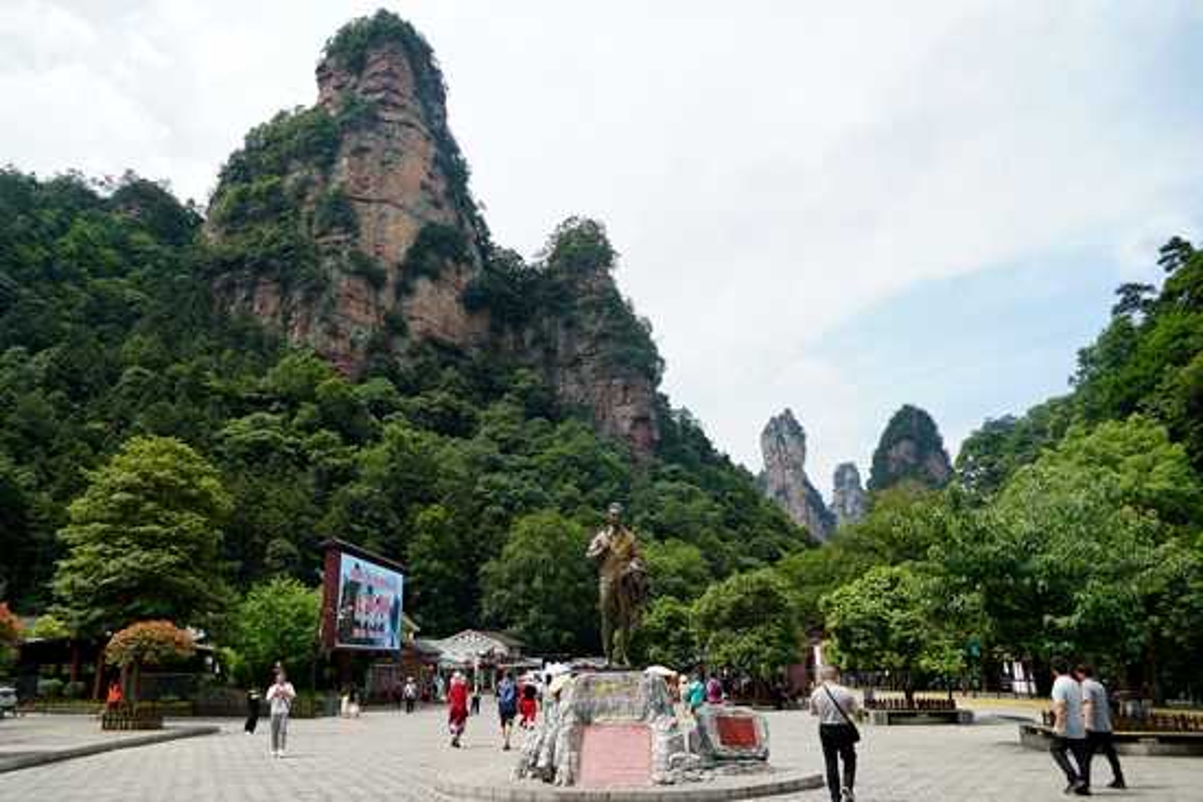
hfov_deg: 67.4
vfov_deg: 48.0
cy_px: 401
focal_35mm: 27
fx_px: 902
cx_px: 602
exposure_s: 1/400
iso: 100
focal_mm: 18
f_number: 5
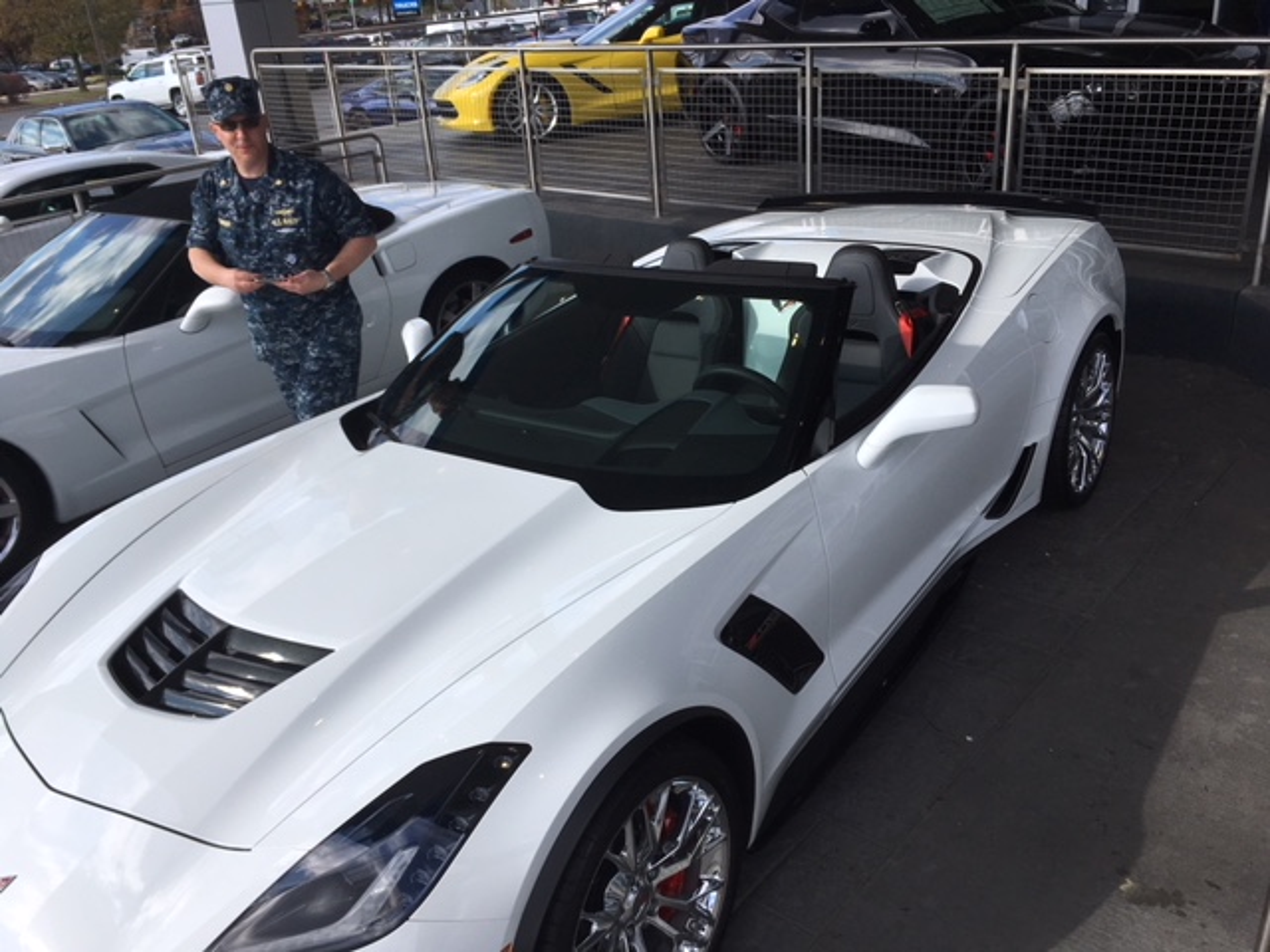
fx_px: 1064
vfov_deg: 48.2
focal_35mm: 29
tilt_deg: -26.5
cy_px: 476
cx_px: 635
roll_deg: +0.5
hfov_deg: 61.7
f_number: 2.2
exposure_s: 1/1451
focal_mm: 4.15
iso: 25
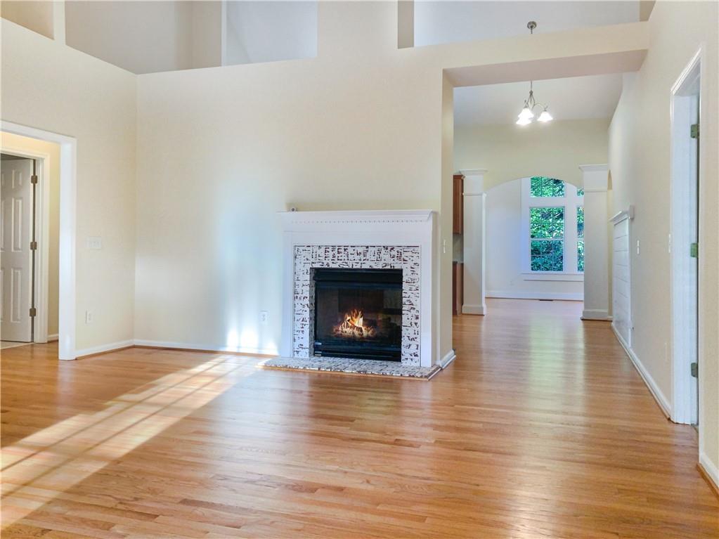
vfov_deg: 48.2
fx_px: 602
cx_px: 360
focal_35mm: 29
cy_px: 270
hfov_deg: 61.7
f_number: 1.8
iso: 64
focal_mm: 3
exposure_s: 1/80
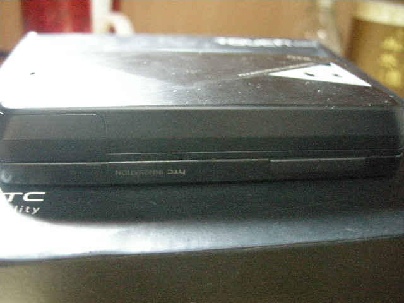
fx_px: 420
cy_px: 152
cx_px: 202
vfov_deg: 39.7
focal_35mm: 36
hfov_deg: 51.4
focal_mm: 7.5
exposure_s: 1/5.8
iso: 800
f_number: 2.7
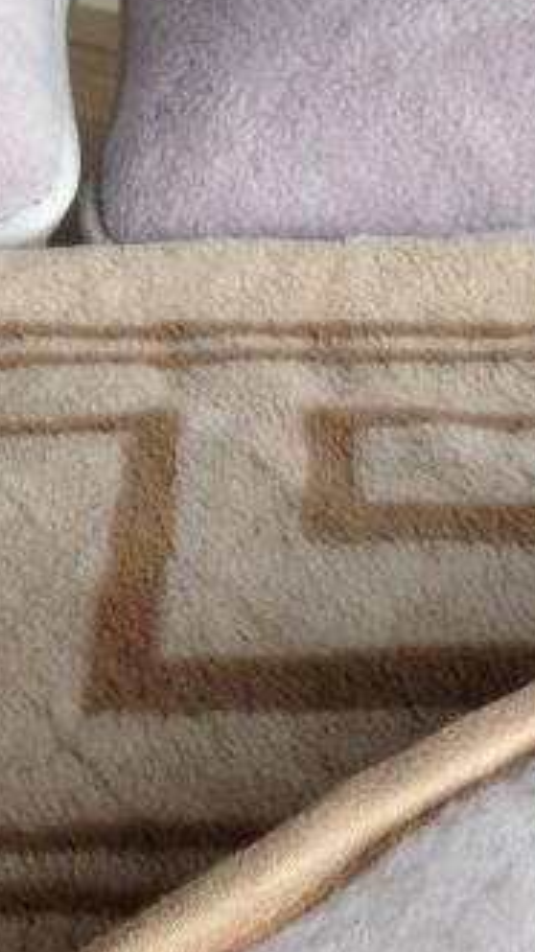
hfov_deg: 13.7
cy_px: 357
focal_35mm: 87
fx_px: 2196
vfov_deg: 24.4
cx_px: -20
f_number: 2.4
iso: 64
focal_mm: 4.12
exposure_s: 1/120
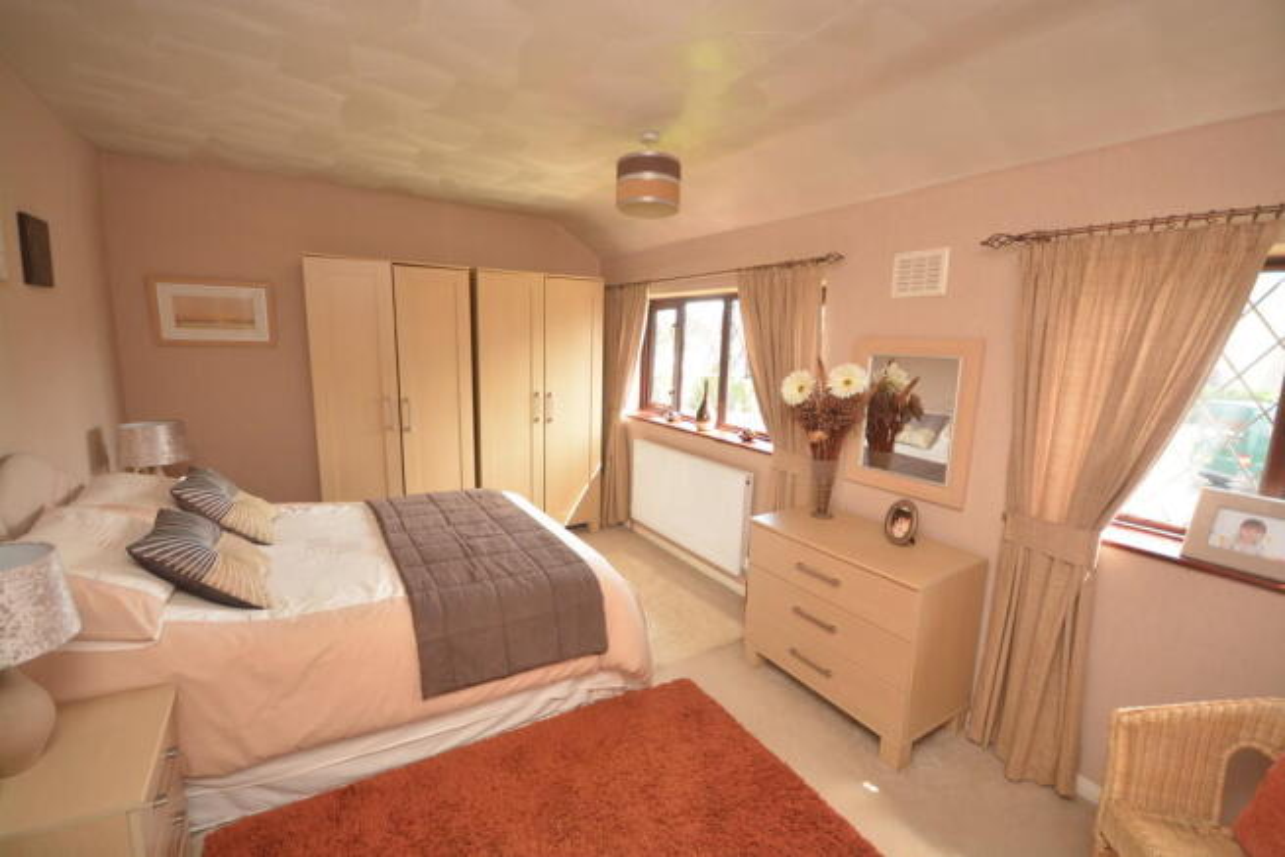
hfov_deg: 100.4
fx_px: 536
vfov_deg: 77.4
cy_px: 428
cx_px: 642
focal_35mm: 15
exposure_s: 1/80
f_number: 4.5
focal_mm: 10
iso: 400
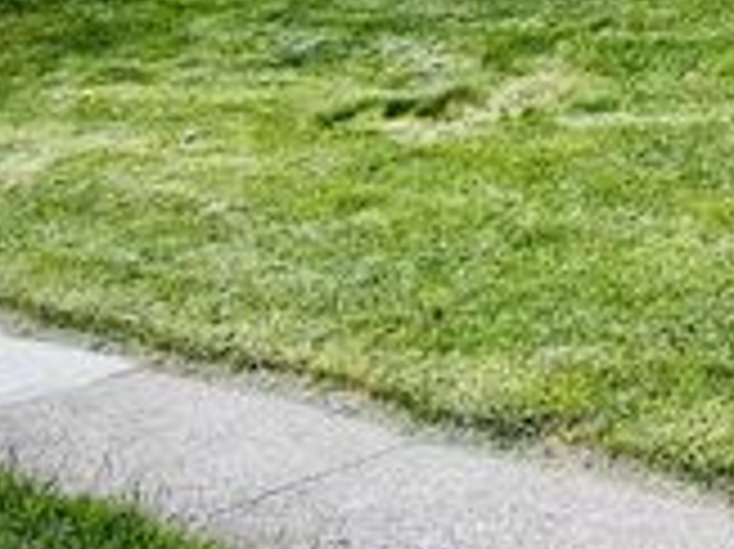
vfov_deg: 17.1
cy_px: -196
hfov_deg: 22.0
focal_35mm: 80
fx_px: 1695
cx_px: 946
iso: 50
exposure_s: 1/1431
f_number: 1.5
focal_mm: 5.7
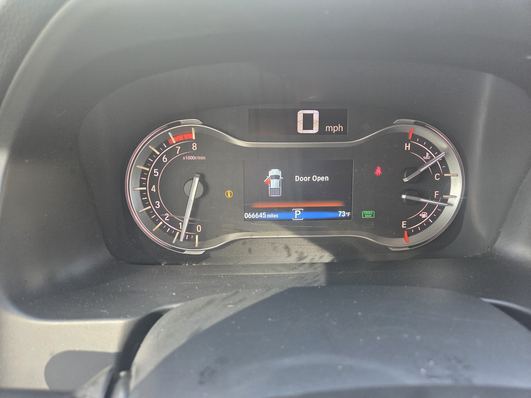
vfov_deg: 58.9
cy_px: 199
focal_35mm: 23
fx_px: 353
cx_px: 266
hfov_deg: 73.9
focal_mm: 5.4
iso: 200
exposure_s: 1/120
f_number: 1.8
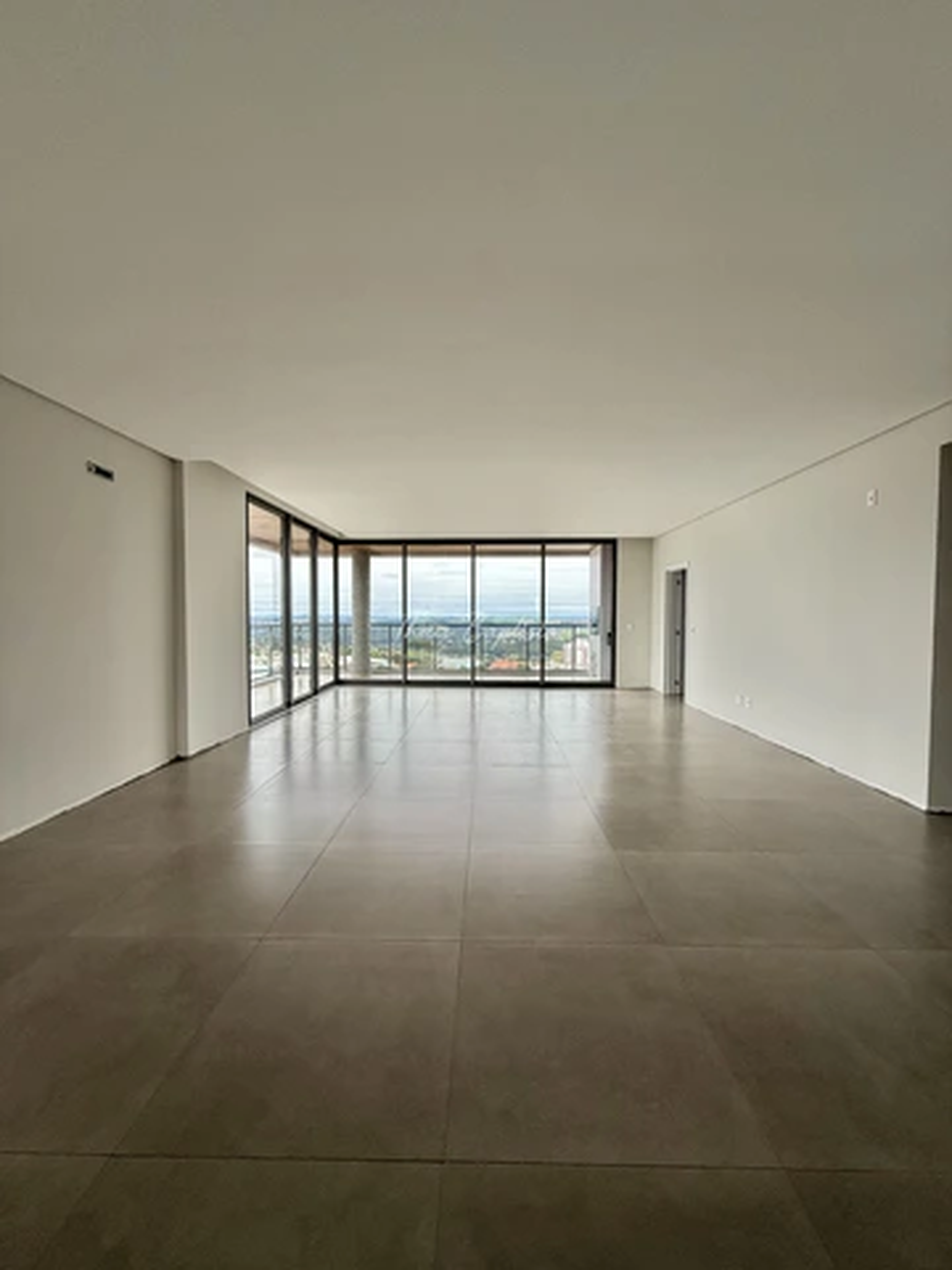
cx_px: 476
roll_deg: -0.7
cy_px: 635
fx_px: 513
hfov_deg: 85.7
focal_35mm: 14
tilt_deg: -1.6
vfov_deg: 102.1
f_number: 2.2
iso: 50
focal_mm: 2.22
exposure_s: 1/353
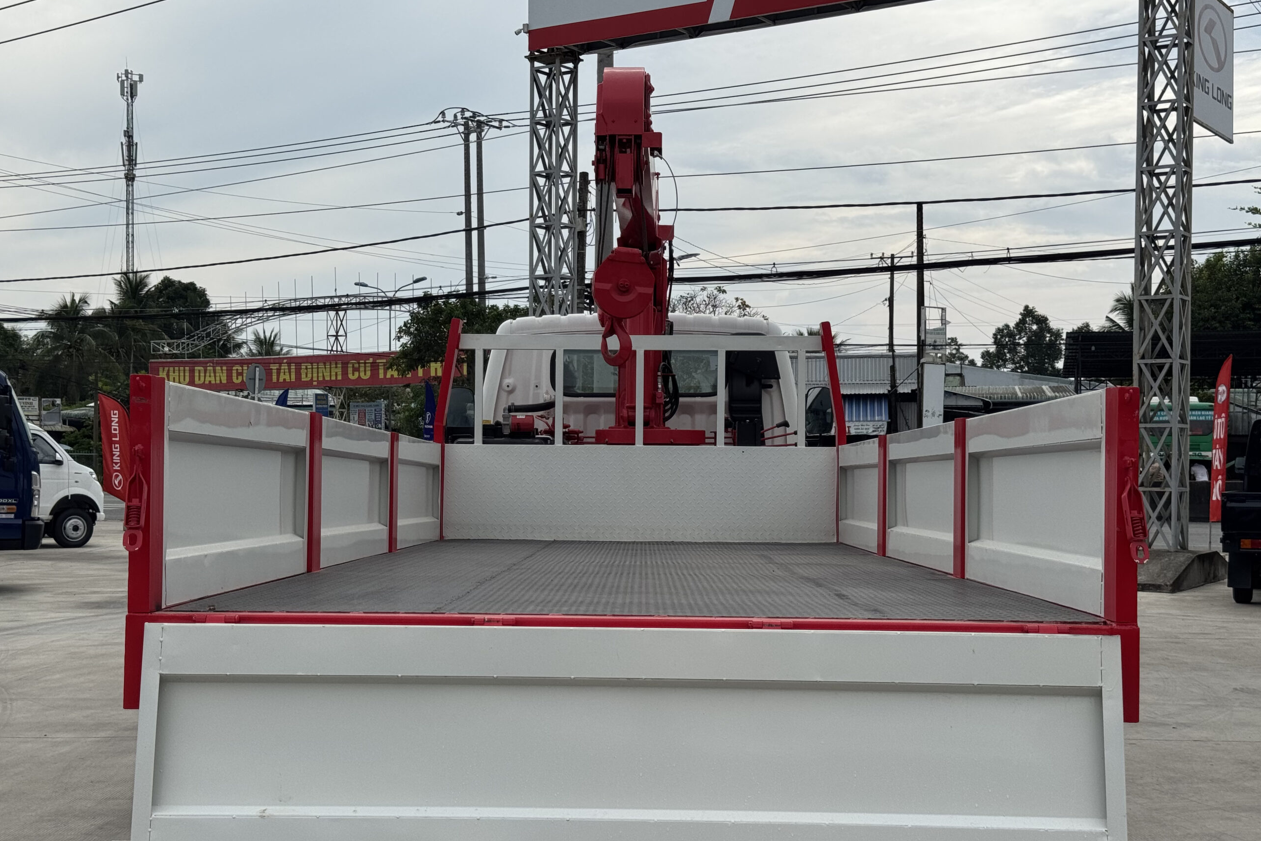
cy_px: 462
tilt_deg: -1.0
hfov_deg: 39.6
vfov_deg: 27.0
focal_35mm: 50
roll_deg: -0.2
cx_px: 630
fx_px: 1751
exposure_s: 1/4975
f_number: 1.78
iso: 64
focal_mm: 6.76
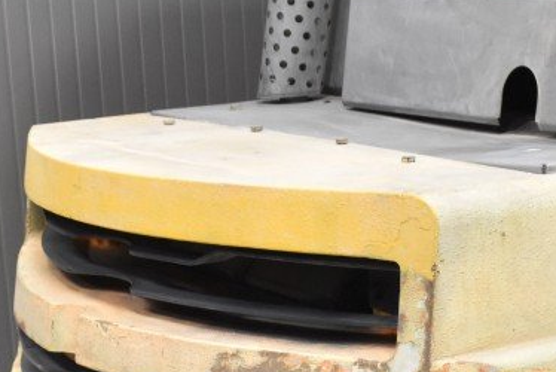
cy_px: 482
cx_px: 526
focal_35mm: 111
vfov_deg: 12.1
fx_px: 1709
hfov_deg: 18.1
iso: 1600
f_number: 5.6
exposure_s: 1/30
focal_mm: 23
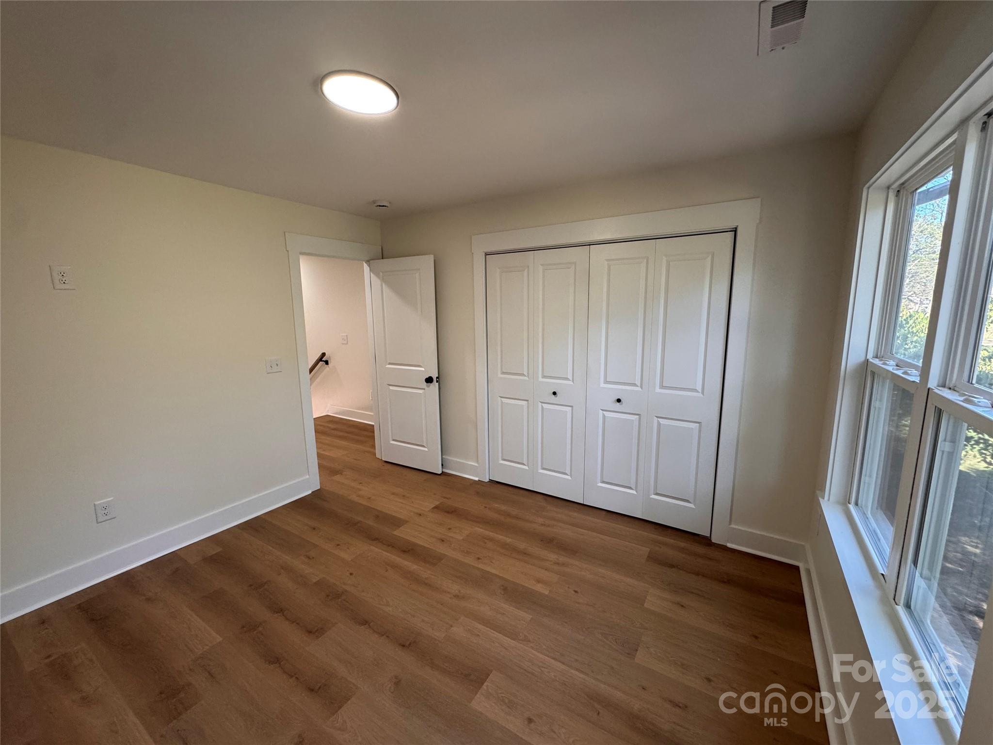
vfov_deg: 85.7
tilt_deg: -9.3
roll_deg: +1.6
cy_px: 372
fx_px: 402
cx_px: 496
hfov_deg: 102.1
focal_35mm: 14
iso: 200
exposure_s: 1/120
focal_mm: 2.22
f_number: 2.2
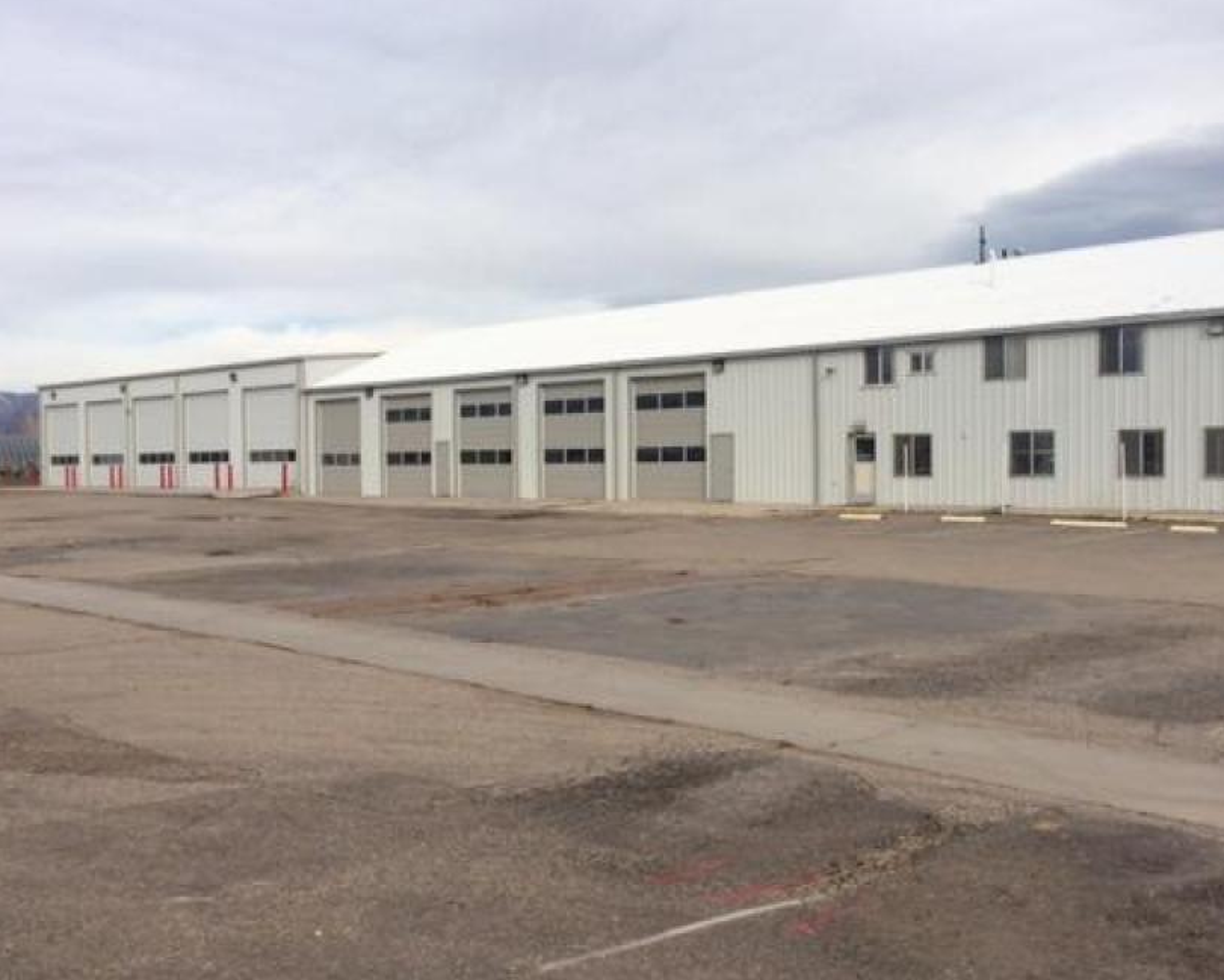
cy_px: 498
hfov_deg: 49.0
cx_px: 663
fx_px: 1340
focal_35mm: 37
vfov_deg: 40.1
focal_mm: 4.12
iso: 32
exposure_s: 1/1866
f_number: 2.2
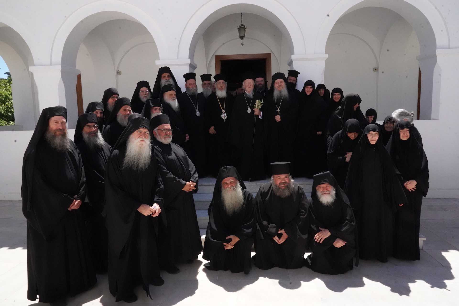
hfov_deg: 73.7
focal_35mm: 24
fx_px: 306
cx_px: 230
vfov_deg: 53.1
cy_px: 153
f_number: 22
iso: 20000
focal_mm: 24
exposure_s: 1/4000
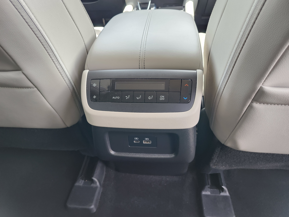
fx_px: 192
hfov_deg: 73.9
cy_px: 108
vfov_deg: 58.9
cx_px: 144
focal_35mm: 23
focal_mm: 5.54
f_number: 1.8
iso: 200
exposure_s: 1/180
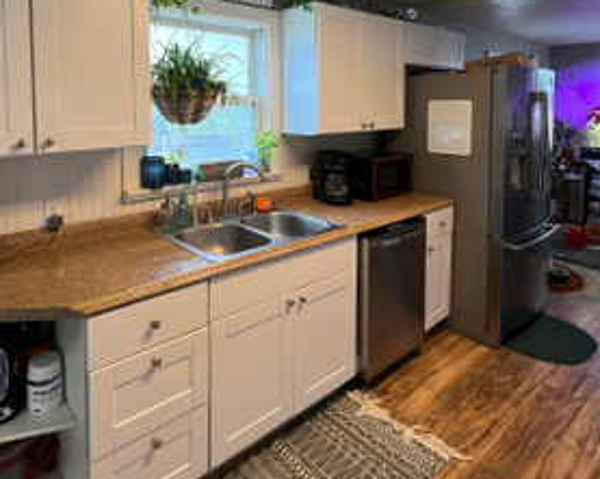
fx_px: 390
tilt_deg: -2.7
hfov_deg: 74.0
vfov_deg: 60.2
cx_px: 232
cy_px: 130
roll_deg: -0.9
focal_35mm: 22
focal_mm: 1.57
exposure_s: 1/120
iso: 160
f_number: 1.8
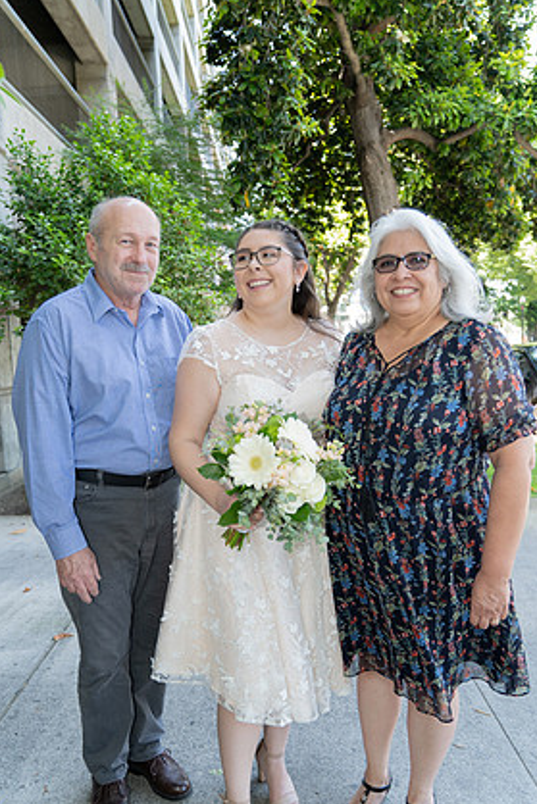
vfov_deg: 65.4
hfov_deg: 46.4
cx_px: 266
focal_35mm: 28
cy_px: 423
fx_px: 626
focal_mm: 26
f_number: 3.2
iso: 640
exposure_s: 1/250
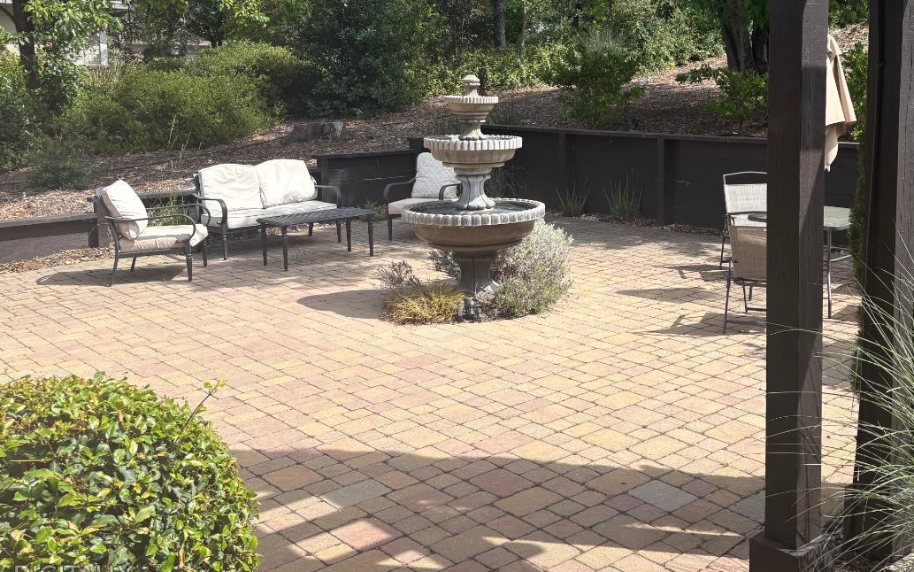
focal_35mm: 40
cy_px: 174
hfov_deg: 48.0
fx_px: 997
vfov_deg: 31.7
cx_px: 648
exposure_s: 1/1393
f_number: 1.6
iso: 50
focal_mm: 5.96
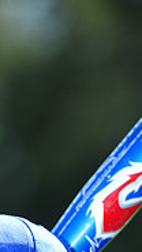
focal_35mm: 657
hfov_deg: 1.8
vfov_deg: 3.3
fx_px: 4400
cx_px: -25
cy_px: 373
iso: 200
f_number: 4.5
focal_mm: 200
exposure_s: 1/500
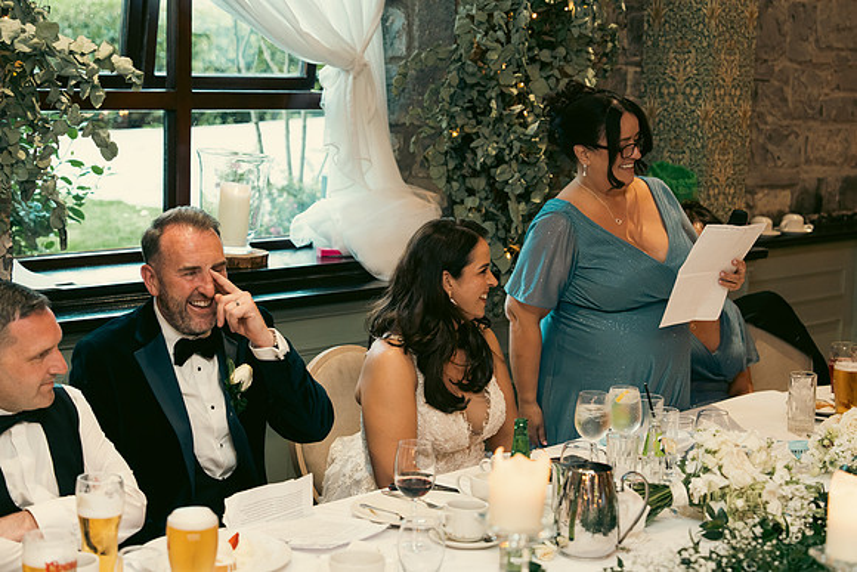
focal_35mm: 66
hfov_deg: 30.5
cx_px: 428
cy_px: 286
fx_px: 1571
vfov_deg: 20.6
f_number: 3.5
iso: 2500
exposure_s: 1/160
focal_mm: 66
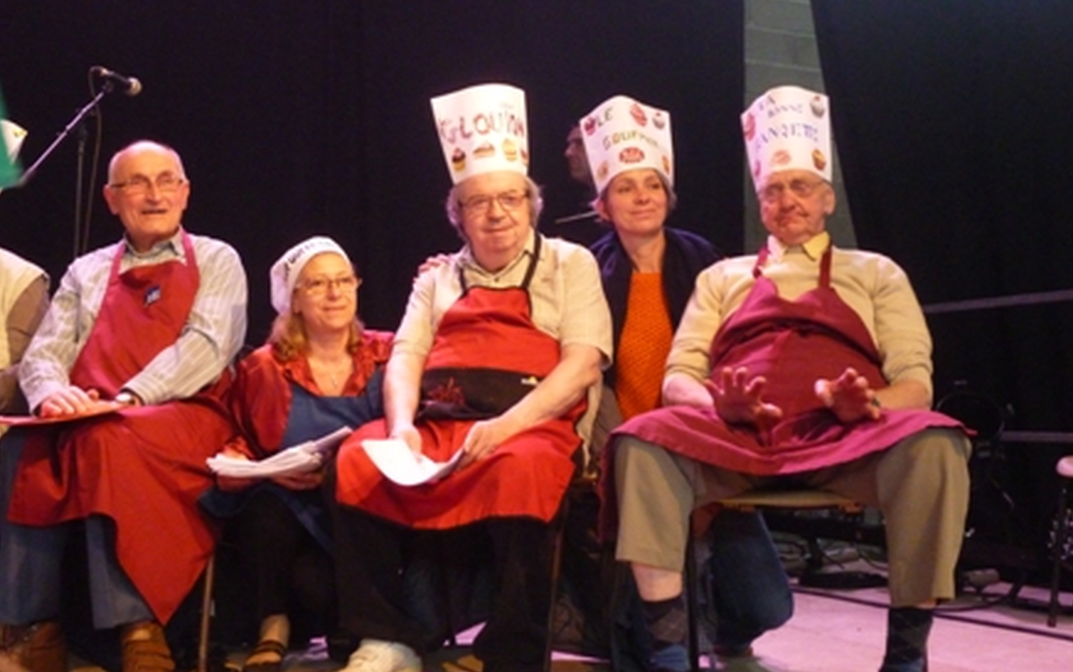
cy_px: 278
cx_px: 524
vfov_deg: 26.3
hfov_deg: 41.0
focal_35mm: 49
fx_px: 1434
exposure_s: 1/60
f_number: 3.9
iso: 800
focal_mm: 8
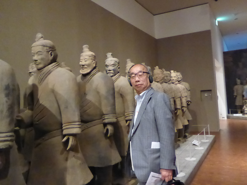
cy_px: 92
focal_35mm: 34
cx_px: 124
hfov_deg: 54.0
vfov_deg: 41.8
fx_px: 243
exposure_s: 1/15
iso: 3200
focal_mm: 5.8
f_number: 3.6
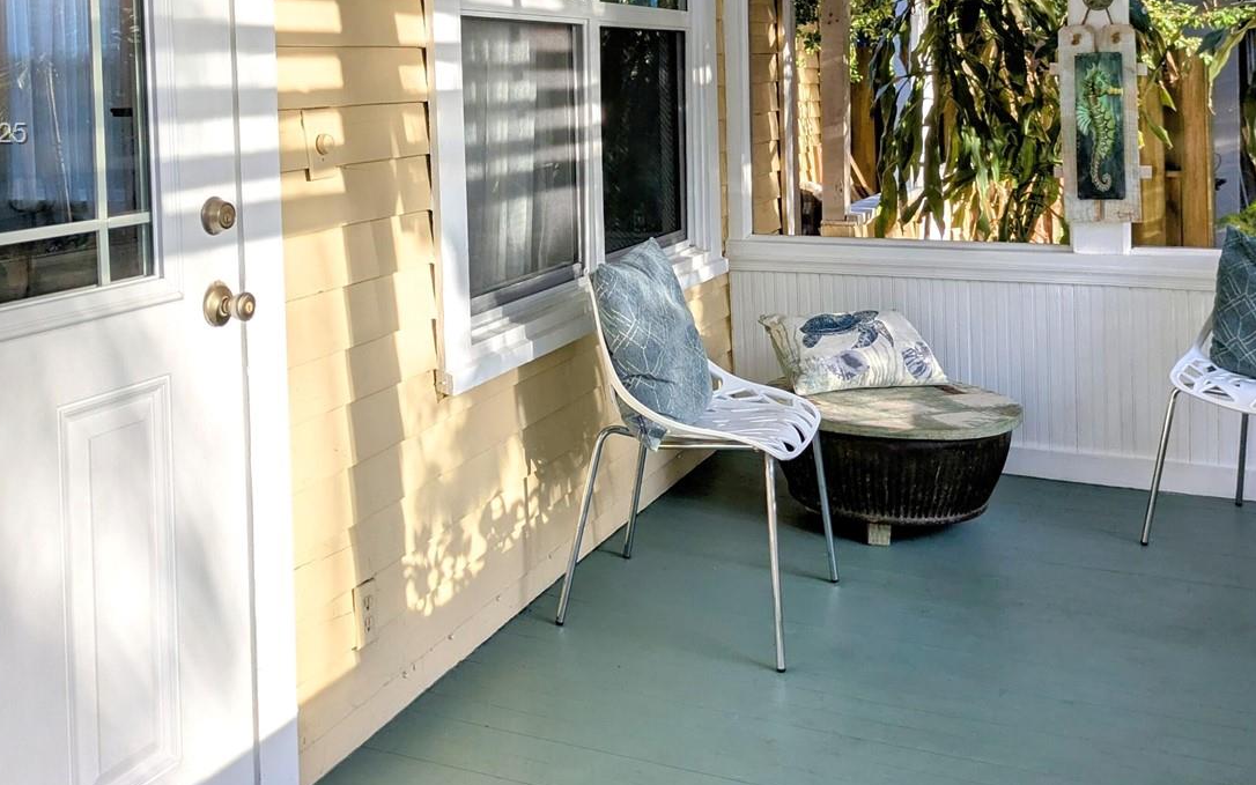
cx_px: 591
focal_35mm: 39
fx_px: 1335
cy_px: 135
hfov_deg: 50.4
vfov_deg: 31.7
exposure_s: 1/343
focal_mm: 5.43
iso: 47
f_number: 1.89
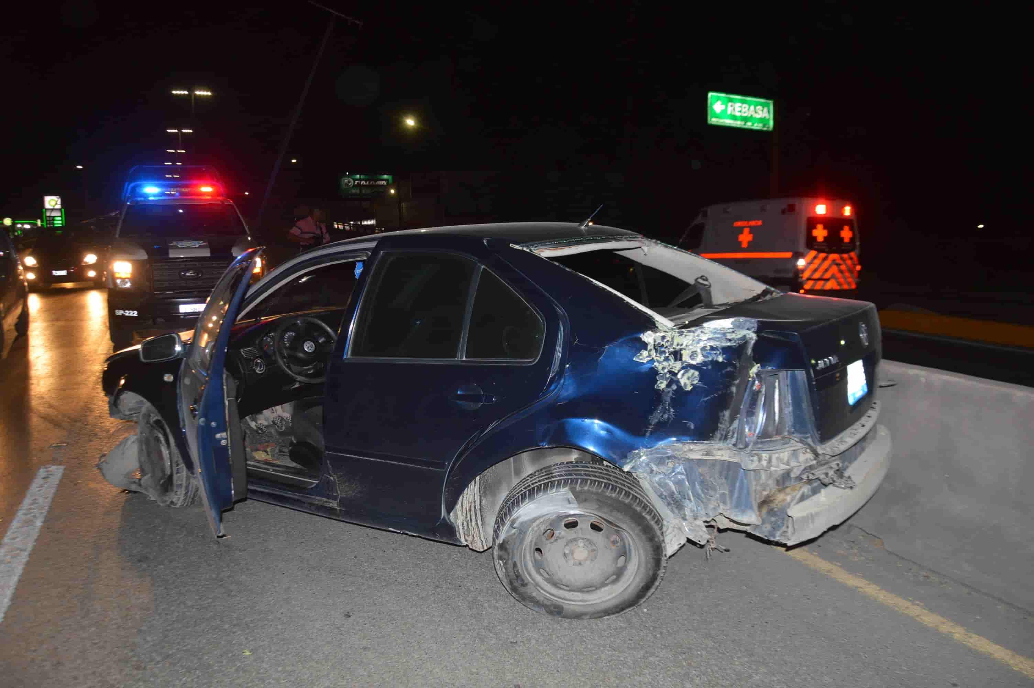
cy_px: 344
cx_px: 517
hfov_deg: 37.9
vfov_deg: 25.7
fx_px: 1507
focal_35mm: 52
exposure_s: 1/60
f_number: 4.5
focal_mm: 35
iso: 450
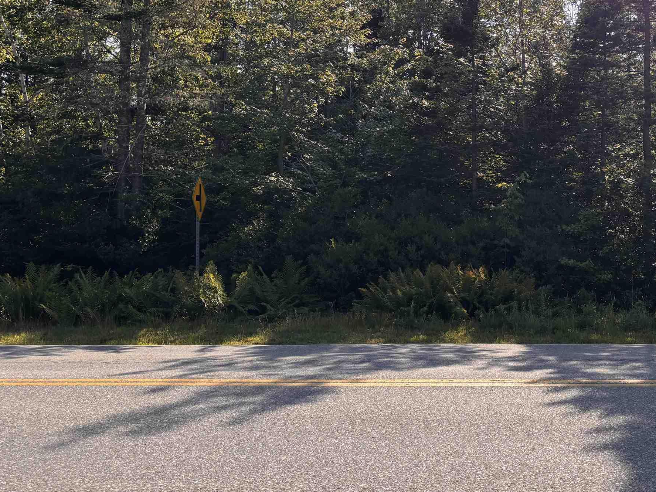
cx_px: 442
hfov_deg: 41.5
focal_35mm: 45
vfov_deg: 31.6
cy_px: 123
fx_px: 853
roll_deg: -1.7
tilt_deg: +1.4
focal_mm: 5.96
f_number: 1.6
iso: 50
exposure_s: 1/2778
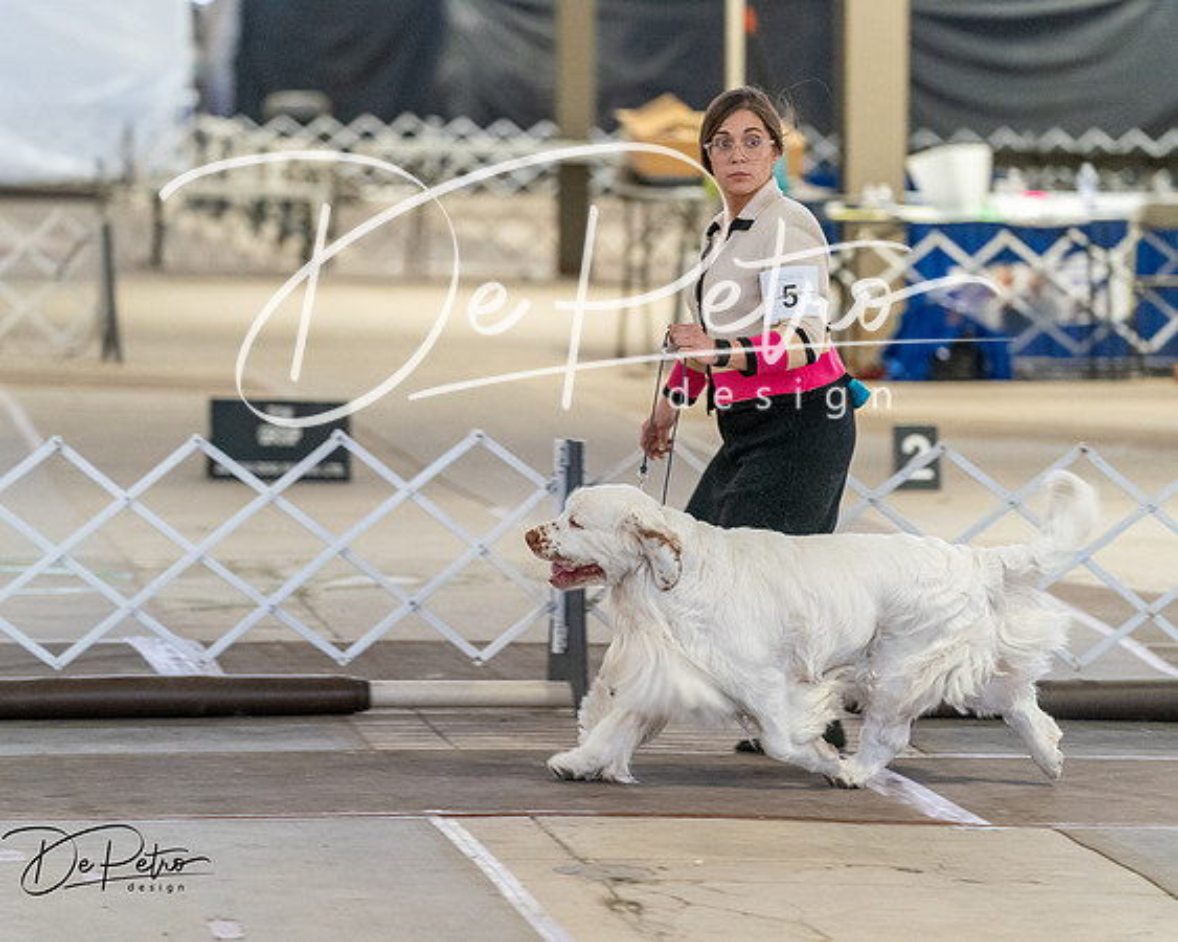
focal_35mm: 188
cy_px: 471
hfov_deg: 10.3
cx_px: 589
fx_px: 6555
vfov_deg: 8.2
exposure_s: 1/250
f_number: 3.5
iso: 6400
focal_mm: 167
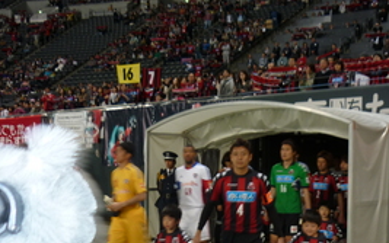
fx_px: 583
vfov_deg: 23.2
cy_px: 194
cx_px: 207
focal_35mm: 55
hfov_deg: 36.9
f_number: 2.8
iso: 100
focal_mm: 5.5
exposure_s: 1/30
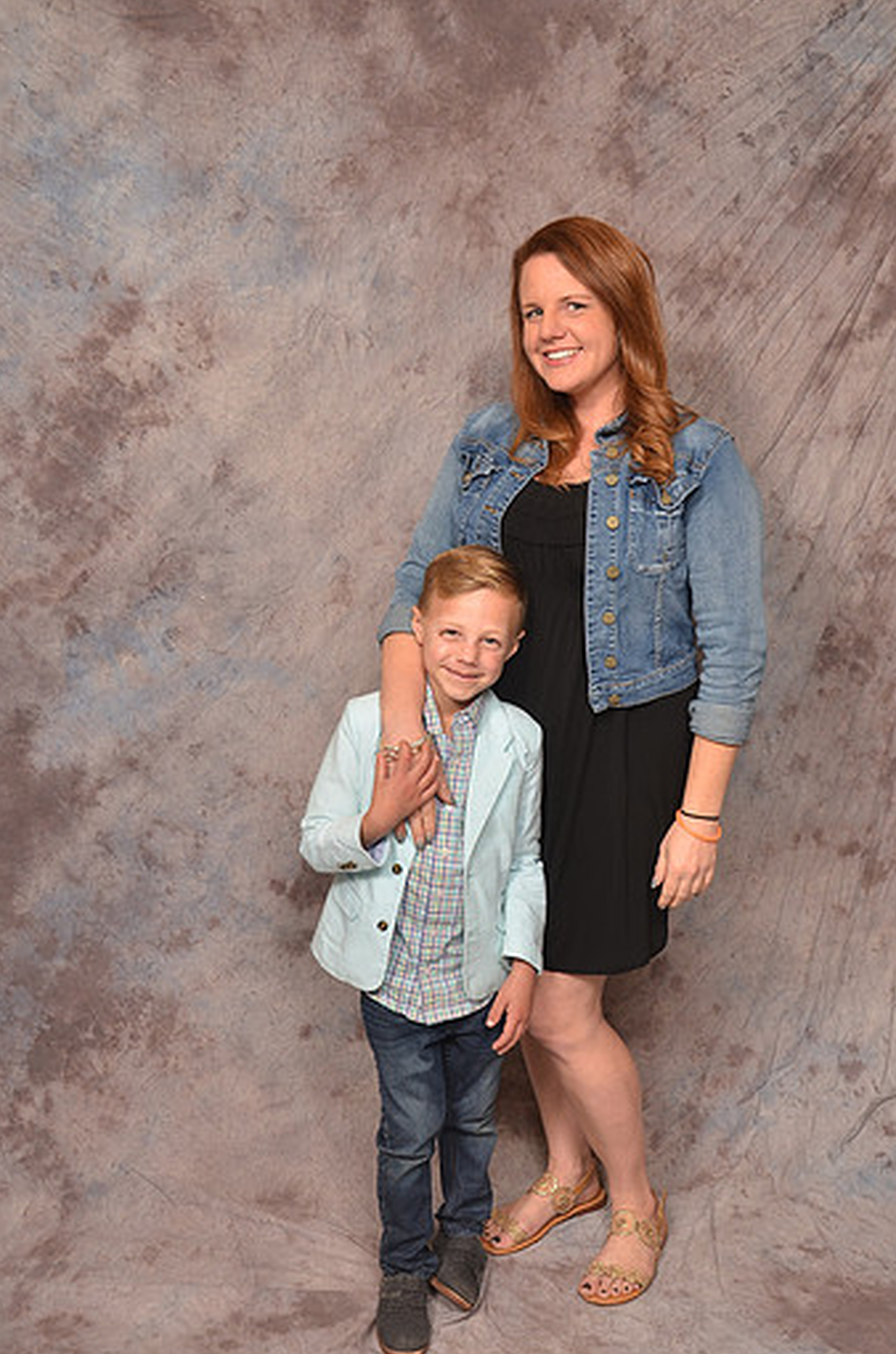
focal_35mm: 43
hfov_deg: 31.3
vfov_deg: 45.9
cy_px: 737
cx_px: 480
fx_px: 1598
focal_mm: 25
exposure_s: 1/60
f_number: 5.6
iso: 200
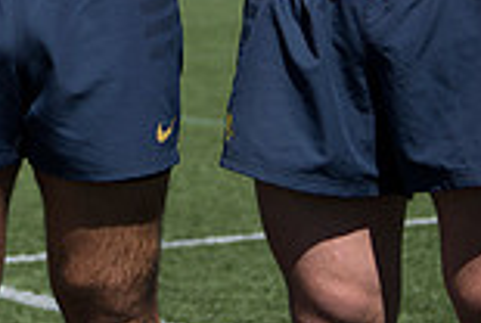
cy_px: -253
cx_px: 47
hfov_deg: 12.1
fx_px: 2249
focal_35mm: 168
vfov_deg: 7.9
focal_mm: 45
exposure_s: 1/3200
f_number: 2.8
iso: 125
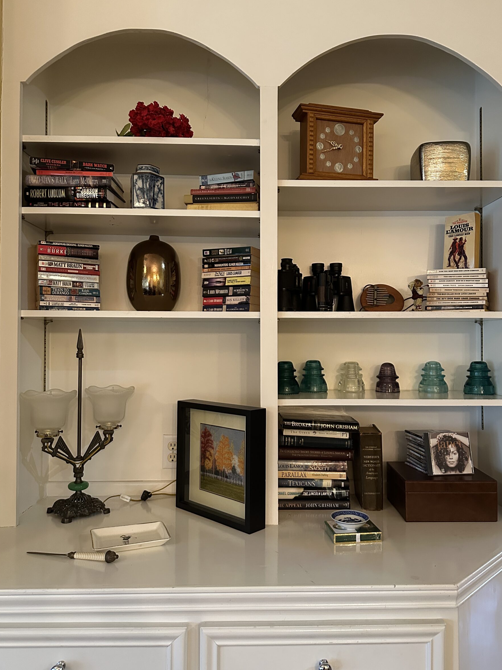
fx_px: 503
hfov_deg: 53.0
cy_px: 330
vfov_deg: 67.3
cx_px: 268
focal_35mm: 26
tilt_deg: +3.1
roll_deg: -1.0
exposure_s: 1/60
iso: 640
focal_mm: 6.86
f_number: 1.78
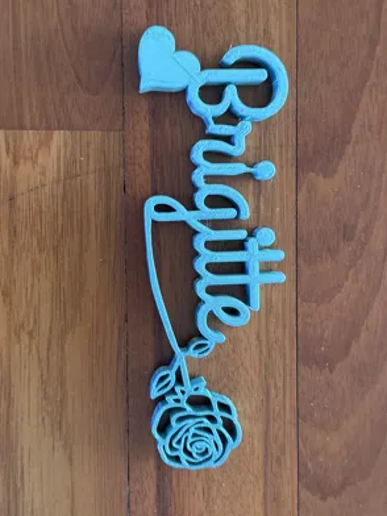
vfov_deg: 38.9
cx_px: 194
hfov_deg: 29.7
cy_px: 255
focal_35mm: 49
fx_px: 730
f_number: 1.78
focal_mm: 6.76
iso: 500
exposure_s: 1/40
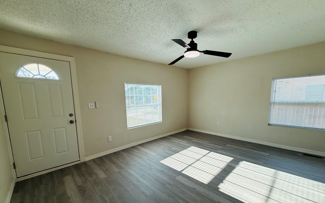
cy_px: 116
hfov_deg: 101.5
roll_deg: +1.0
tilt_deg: -7.4
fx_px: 133
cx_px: 163
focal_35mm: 15
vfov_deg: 74.3
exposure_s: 1/223
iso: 50
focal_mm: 2.22
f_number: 2.2
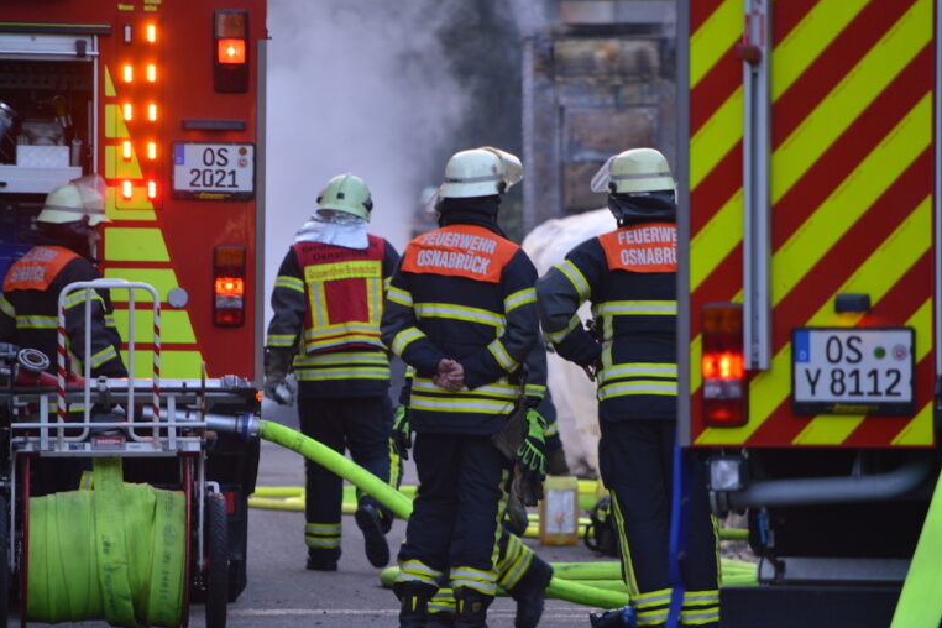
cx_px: 471
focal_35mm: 453
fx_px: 11853
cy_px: 313
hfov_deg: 4.6
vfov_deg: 3.0
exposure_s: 1/125
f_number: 5.6
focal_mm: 300
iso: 640
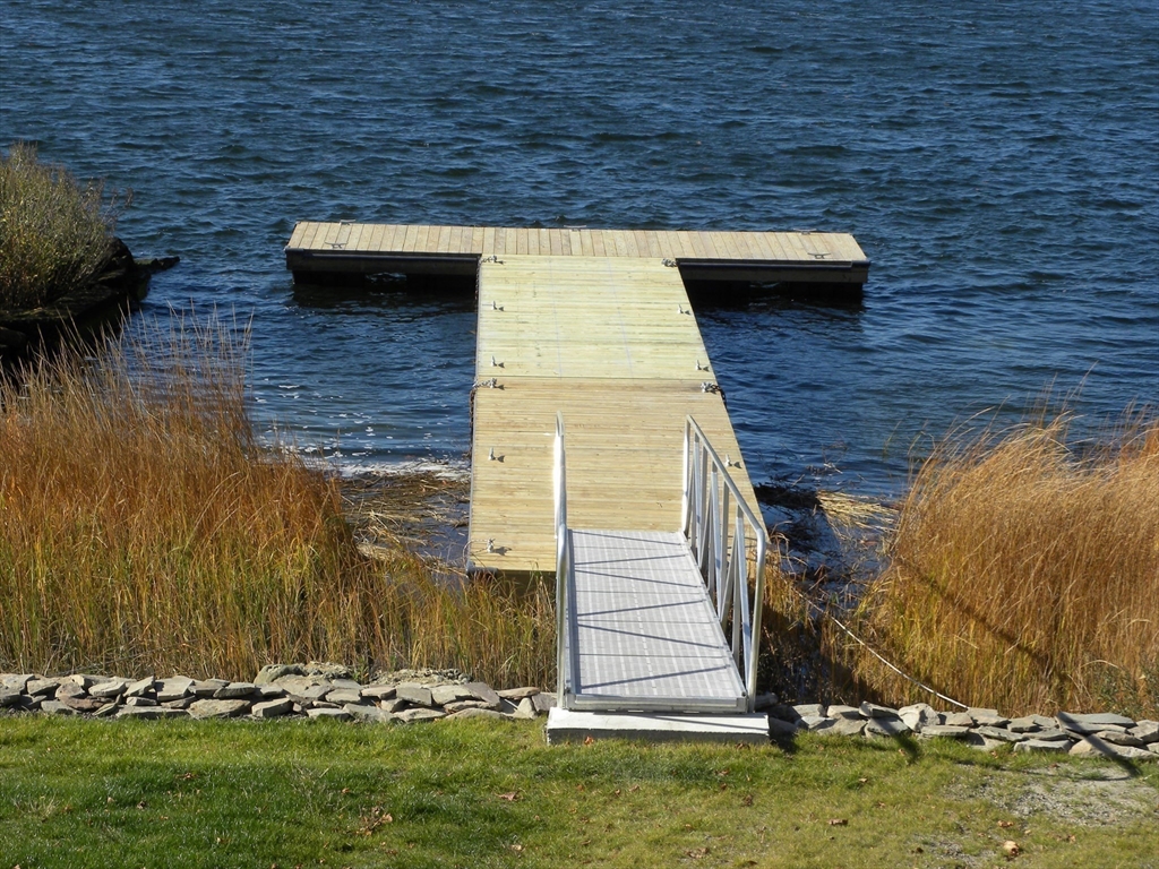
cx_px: 580
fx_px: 3516
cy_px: 434
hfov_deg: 18.7
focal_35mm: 105
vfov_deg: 14.1
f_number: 5
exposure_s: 1/290
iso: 64
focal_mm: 18.8
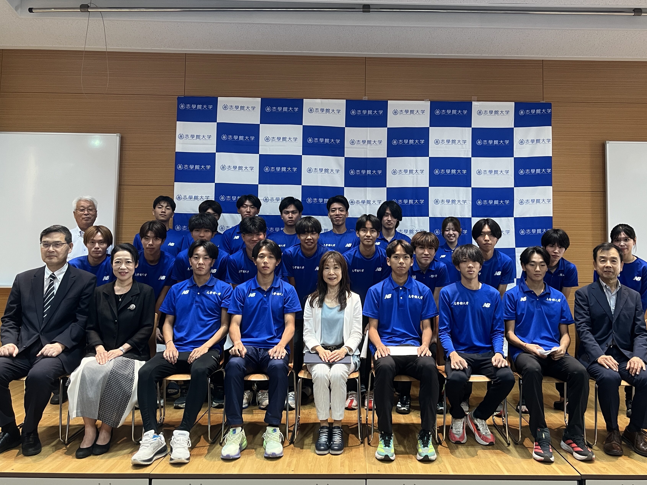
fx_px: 579
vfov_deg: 45.3
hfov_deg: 58.1
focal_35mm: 31
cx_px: 367
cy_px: 207
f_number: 1.6
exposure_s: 1/60
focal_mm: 5.1
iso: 250
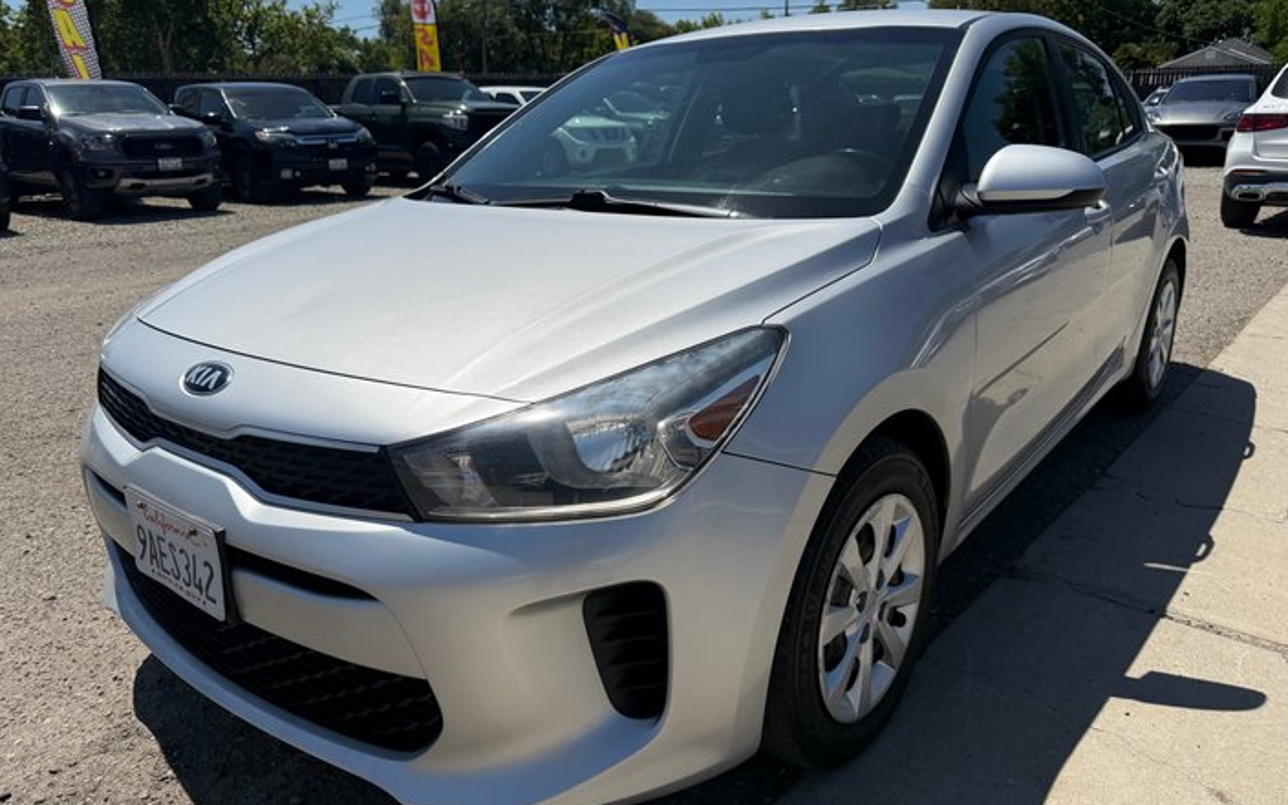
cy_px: 397
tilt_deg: -16.5
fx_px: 913
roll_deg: +1.6
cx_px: 631
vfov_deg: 47.6
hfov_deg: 70.4
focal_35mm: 26
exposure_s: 1/14286
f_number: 1.78
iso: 125
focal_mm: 6.76
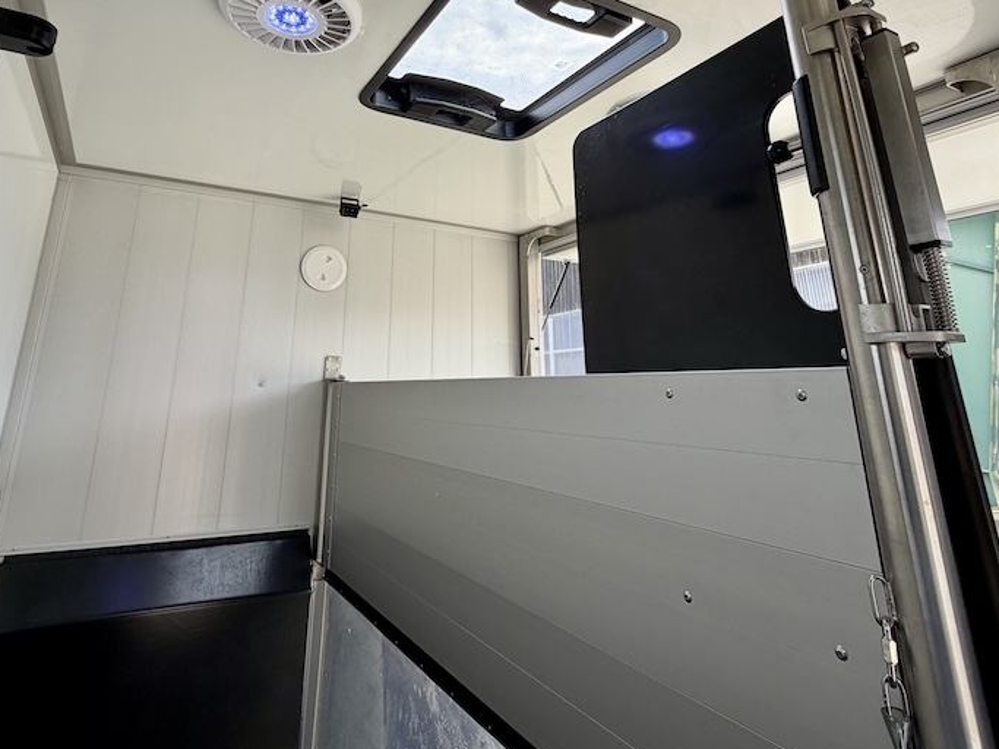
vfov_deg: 60.7
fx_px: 606
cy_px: 208
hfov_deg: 78.9
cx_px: 459
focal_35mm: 21
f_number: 2.2
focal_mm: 2.22
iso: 50
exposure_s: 1/266
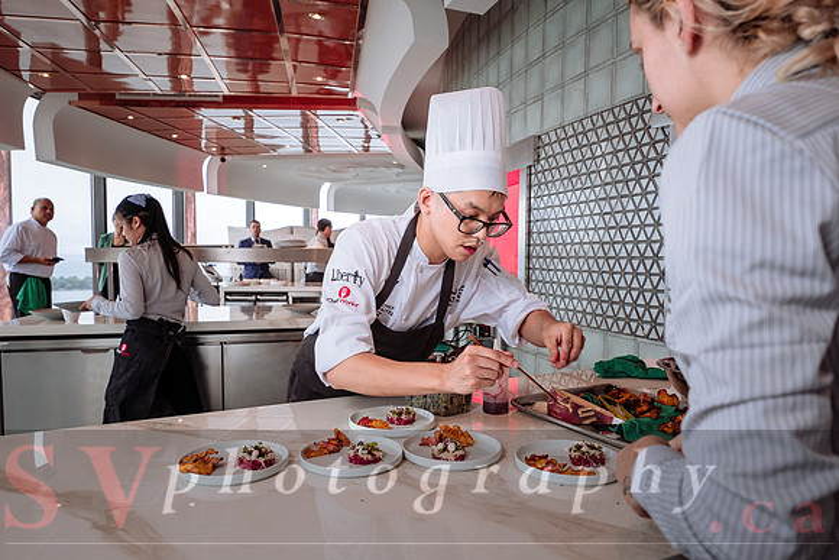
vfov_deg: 51.1
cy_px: 280
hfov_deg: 71.3
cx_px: 409
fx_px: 585
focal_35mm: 25
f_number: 3.2
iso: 200
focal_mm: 16
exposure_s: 1/200
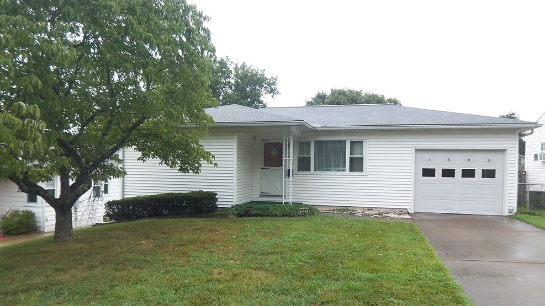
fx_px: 376
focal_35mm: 26
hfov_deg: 71.9
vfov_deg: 44.3
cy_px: 173
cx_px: 274
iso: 50
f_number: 2.8
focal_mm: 3.8
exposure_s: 1/160
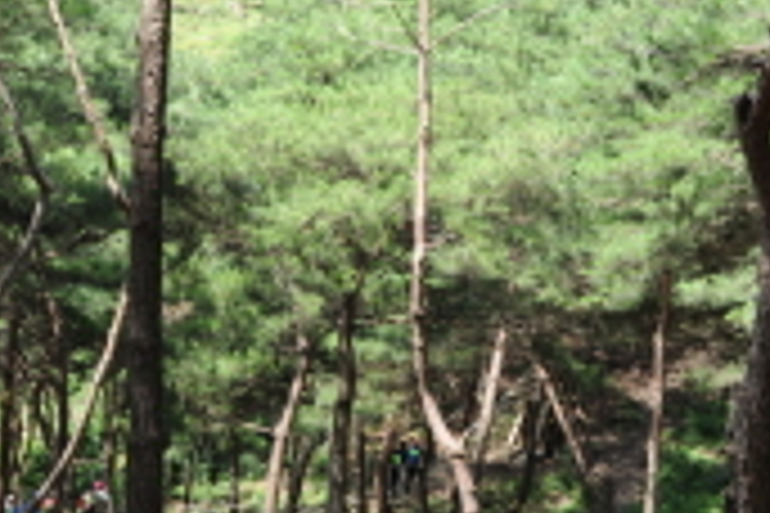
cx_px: -311
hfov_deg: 24.1
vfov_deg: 19.4
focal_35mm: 70
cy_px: 290
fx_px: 1497
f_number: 11
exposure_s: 1/100
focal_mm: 24
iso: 400
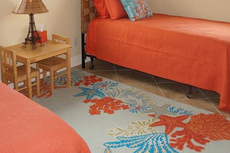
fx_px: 294
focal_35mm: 46
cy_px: 17
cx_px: 117
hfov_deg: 42.8
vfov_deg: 28.2
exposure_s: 1/60
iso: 125
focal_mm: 16
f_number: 4
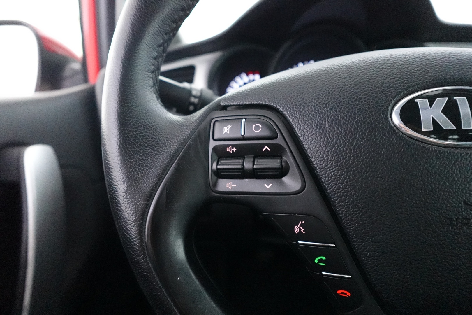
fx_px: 262
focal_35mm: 20
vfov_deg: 61.9
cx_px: 236
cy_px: 158
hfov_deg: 84.0
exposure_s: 1/80
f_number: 2
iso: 4000
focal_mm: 7.6
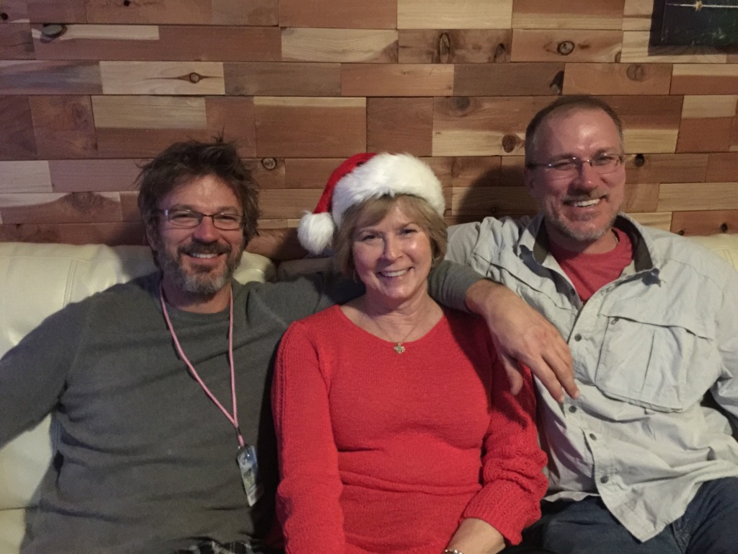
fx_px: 618
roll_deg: +0.2
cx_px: 369
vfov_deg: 48.2
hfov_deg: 61.7
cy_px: 277
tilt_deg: -15.7
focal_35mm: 29
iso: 320
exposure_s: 1/4
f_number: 2.2
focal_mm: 4.15
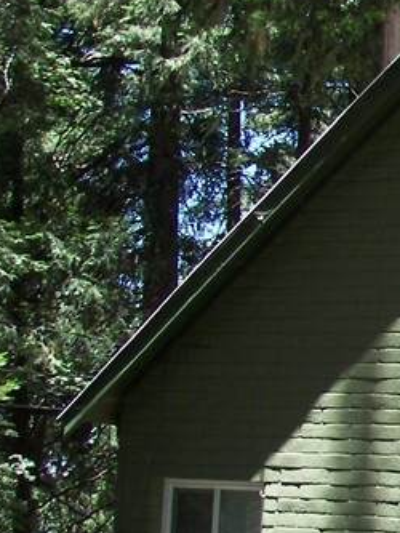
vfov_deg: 15.2
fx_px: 1986
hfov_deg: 10.5
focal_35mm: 129
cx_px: 810
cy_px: 413
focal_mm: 6.9
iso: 50
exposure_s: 1/200
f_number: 2.8
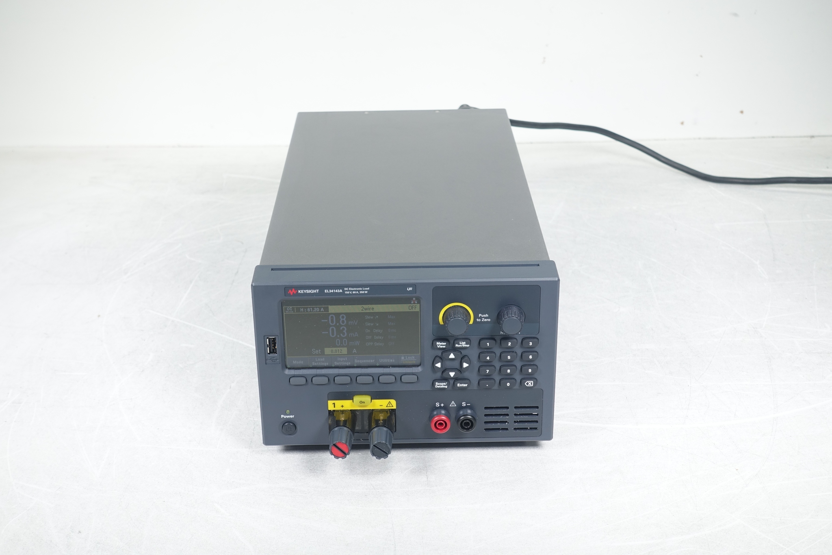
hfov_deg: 38.2
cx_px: 416
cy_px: 278
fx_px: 1202
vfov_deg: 26.0
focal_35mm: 52
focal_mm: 19.1
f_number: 4
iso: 125
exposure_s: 1/125
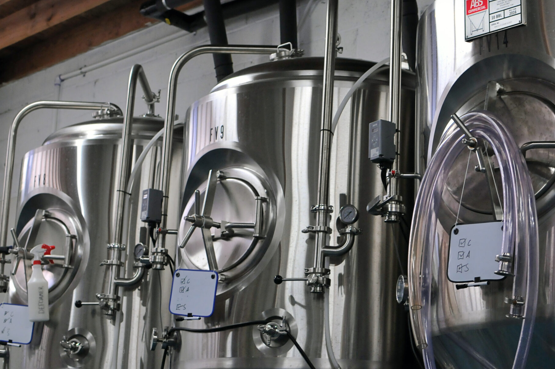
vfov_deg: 18.4
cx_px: 371
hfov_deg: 27.3
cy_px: 142
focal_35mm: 74
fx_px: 1135
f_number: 3.5
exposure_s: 1/100
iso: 800
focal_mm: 35
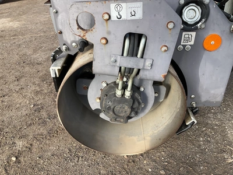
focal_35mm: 29
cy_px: 88
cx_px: 116
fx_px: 195
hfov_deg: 61.7
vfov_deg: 48.2
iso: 25
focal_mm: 3
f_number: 1.8
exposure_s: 1/302
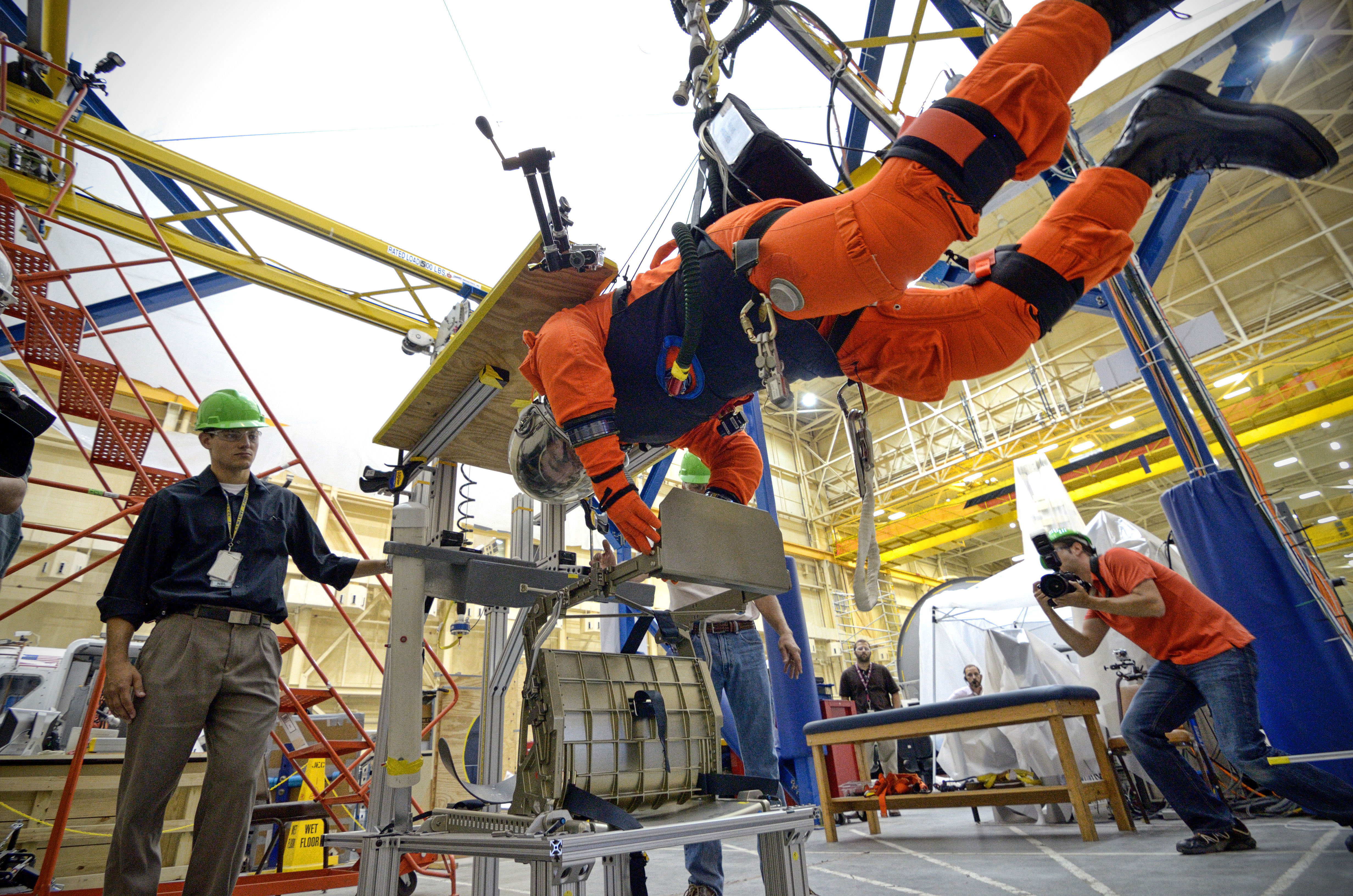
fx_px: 619
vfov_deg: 71.8
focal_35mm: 16
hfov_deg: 95.1
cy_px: 448
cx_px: 676
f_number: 4
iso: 1600
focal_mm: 11
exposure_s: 1/50
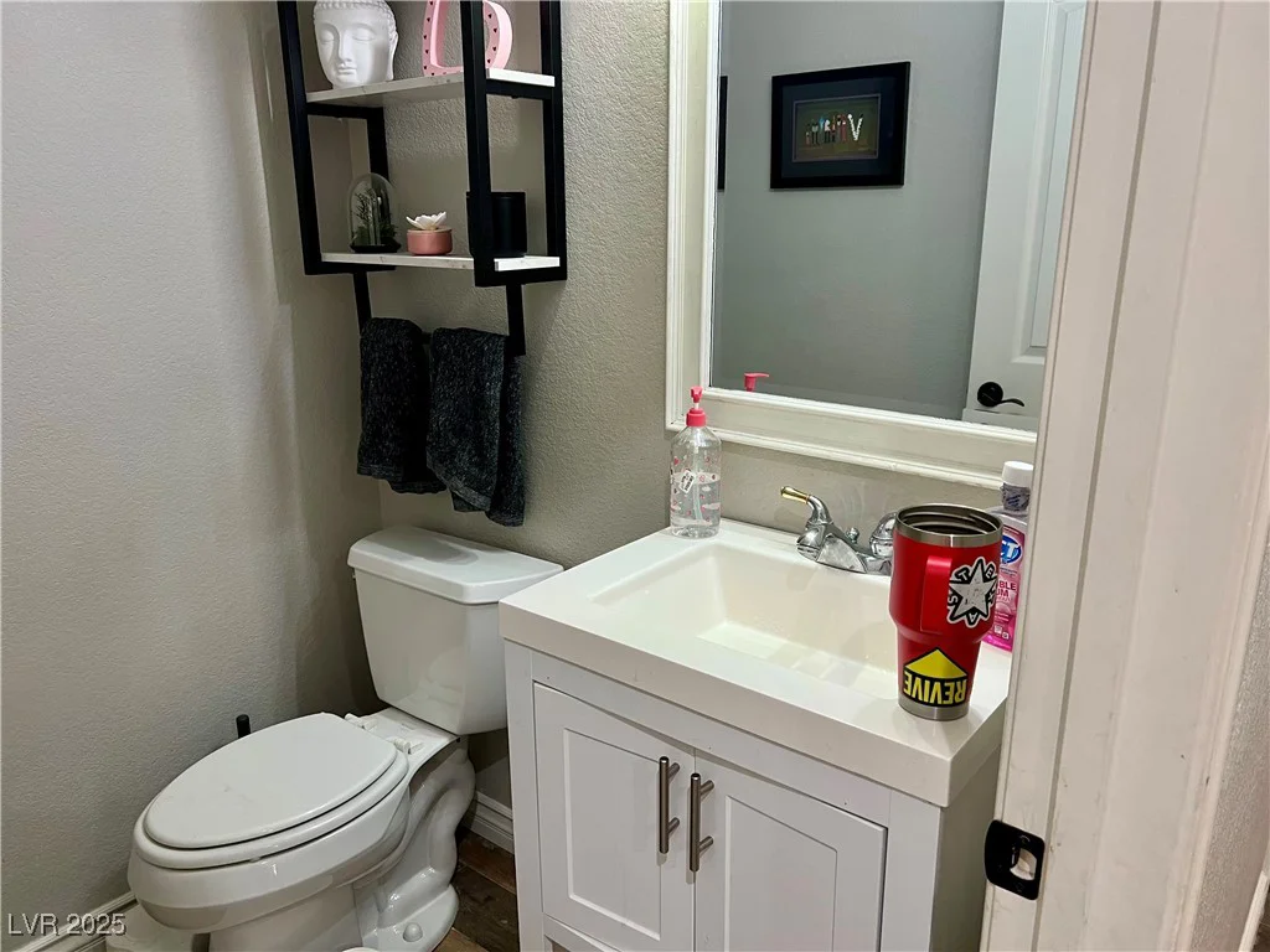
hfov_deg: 67.3
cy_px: 476
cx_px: 635
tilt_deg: -16.7
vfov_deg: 53.1
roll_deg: +0.5
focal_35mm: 26
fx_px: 954
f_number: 1.5
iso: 160
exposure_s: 1/60
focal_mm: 5.7
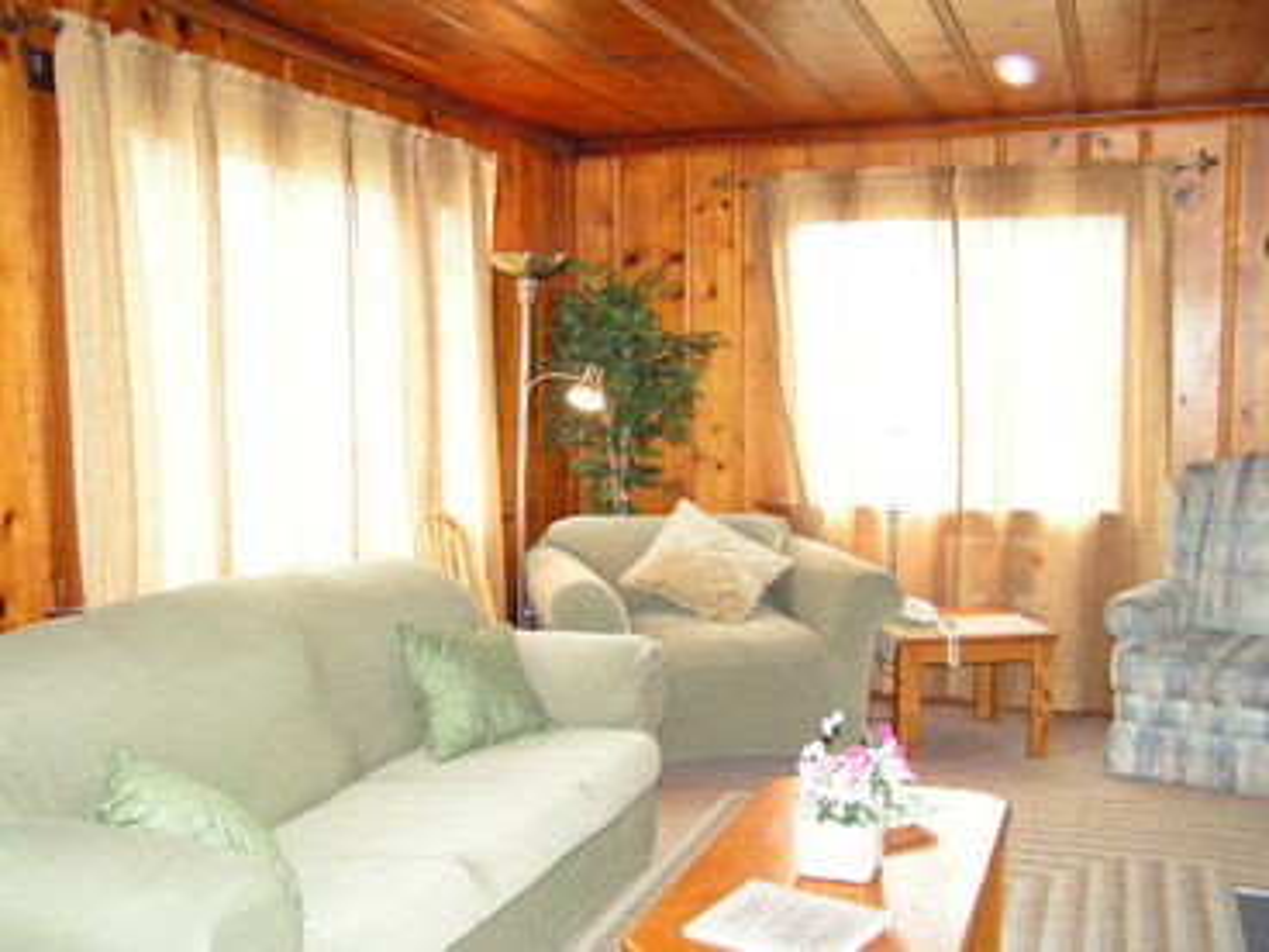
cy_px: 476
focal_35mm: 38
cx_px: 634
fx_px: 1393
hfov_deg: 49.0
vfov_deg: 37.7
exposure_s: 1/40
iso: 200
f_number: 2.8
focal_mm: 6.3
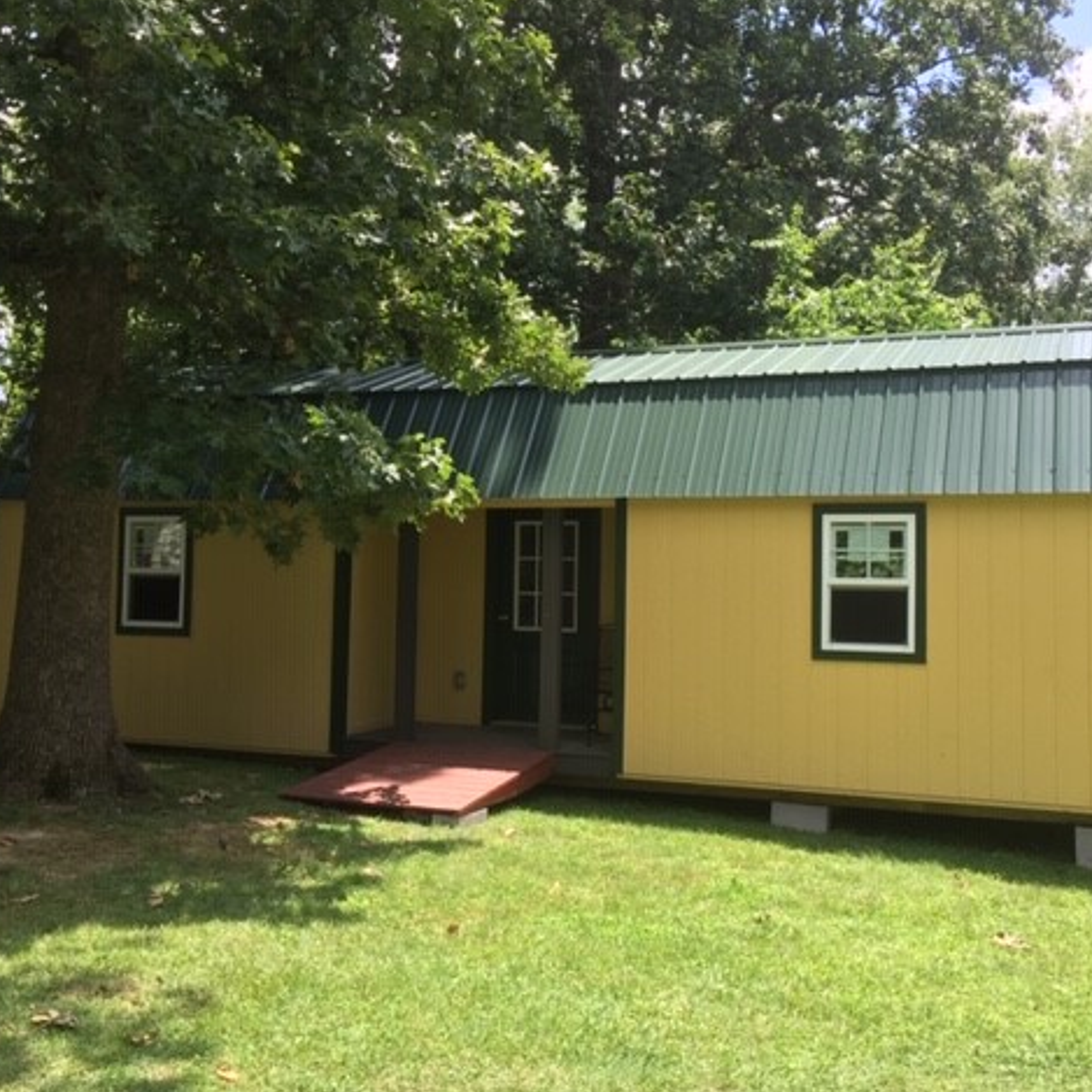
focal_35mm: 35
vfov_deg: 47.2
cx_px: 636
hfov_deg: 47.0
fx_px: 1249
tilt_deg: +3.0
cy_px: 545
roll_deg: -1.9
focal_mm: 4.15
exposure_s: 1/599
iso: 32
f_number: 2.2
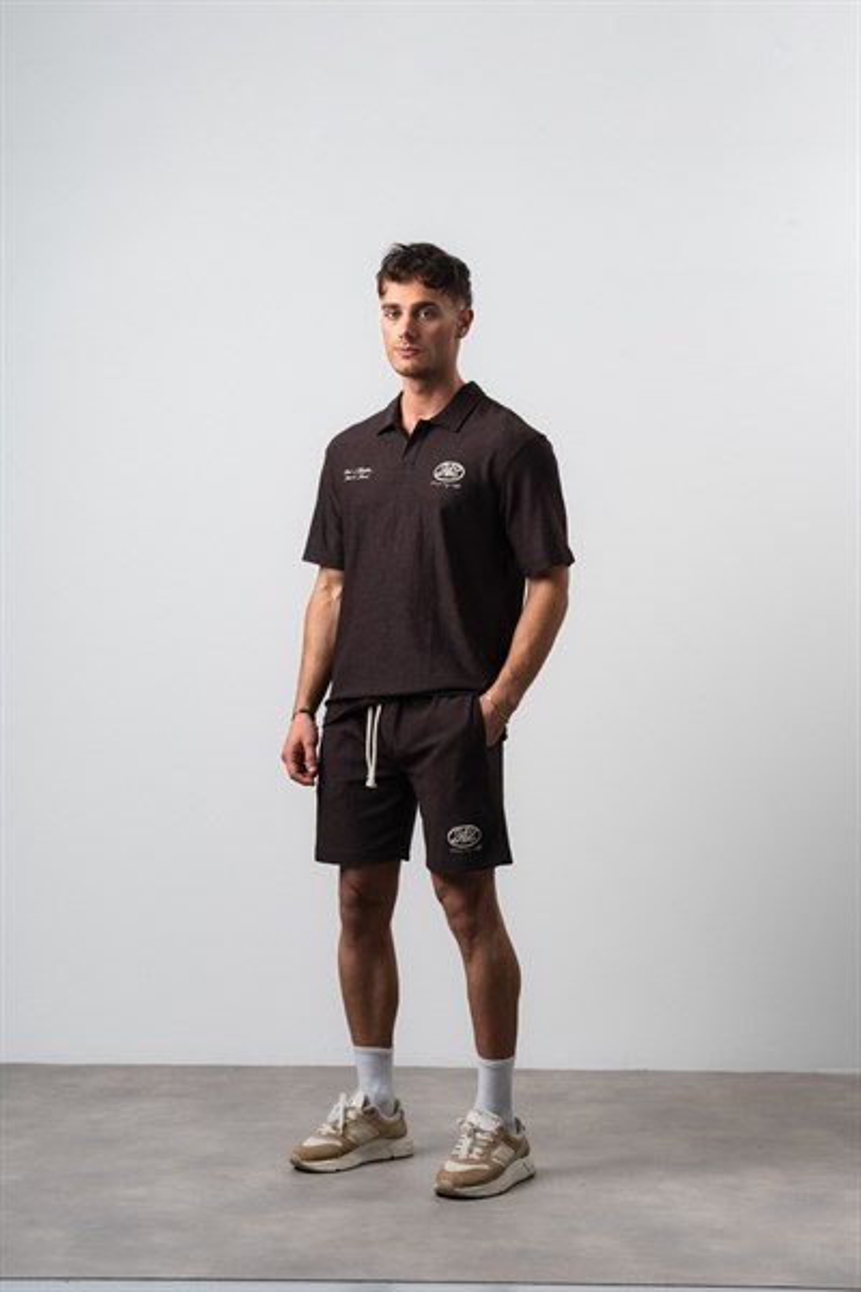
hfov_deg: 19.5
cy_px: 646
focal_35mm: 70
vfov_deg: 28.8
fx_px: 2511
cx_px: 430
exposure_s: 1/125
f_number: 10
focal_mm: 70
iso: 100
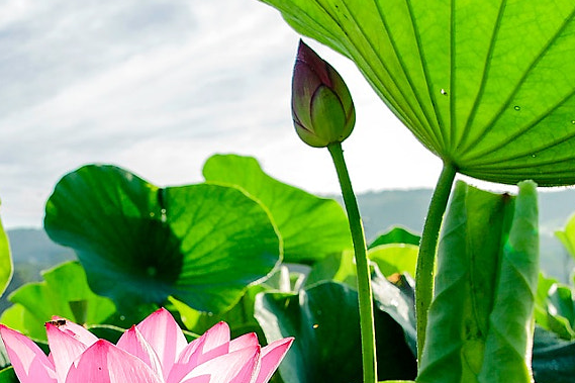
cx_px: 154
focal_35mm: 72
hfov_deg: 27.7
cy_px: 388
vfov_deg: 18.4
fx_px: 1150
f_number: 5.6
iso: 200
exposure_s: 1/320
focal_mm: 20
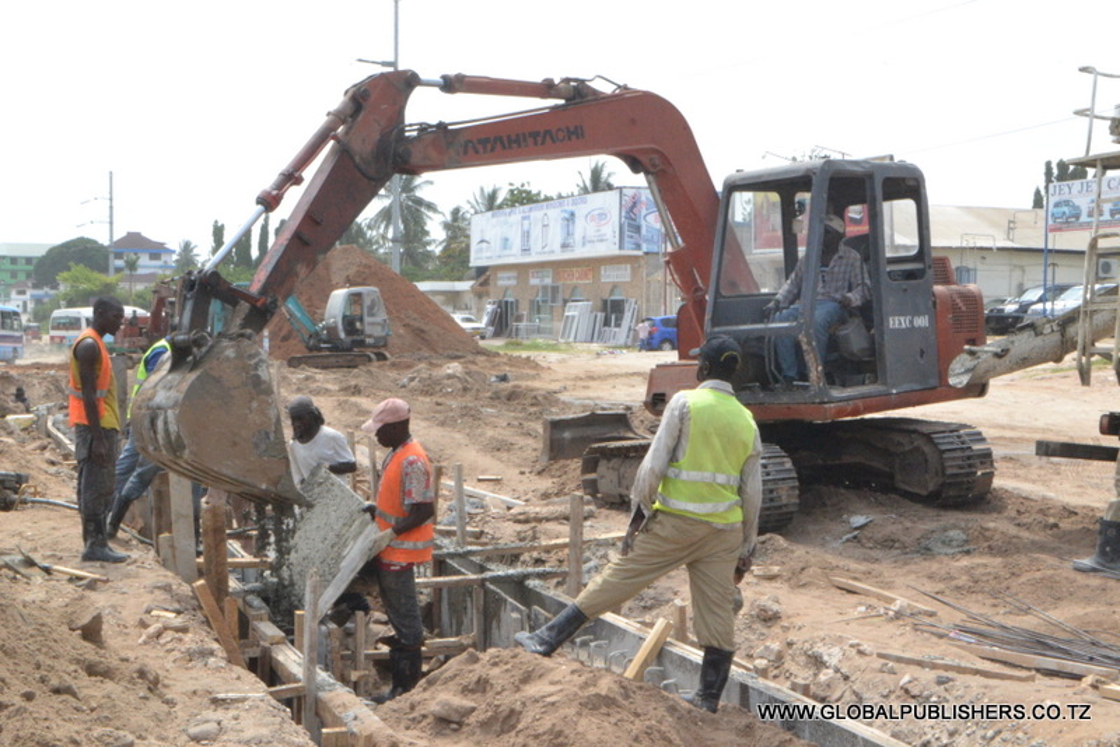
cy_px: 374
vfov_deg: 28.1
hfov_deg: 41.1
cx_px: 560
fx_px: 1494
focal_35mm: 48
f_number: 32
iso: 3200
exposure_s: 1/200
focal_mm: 32
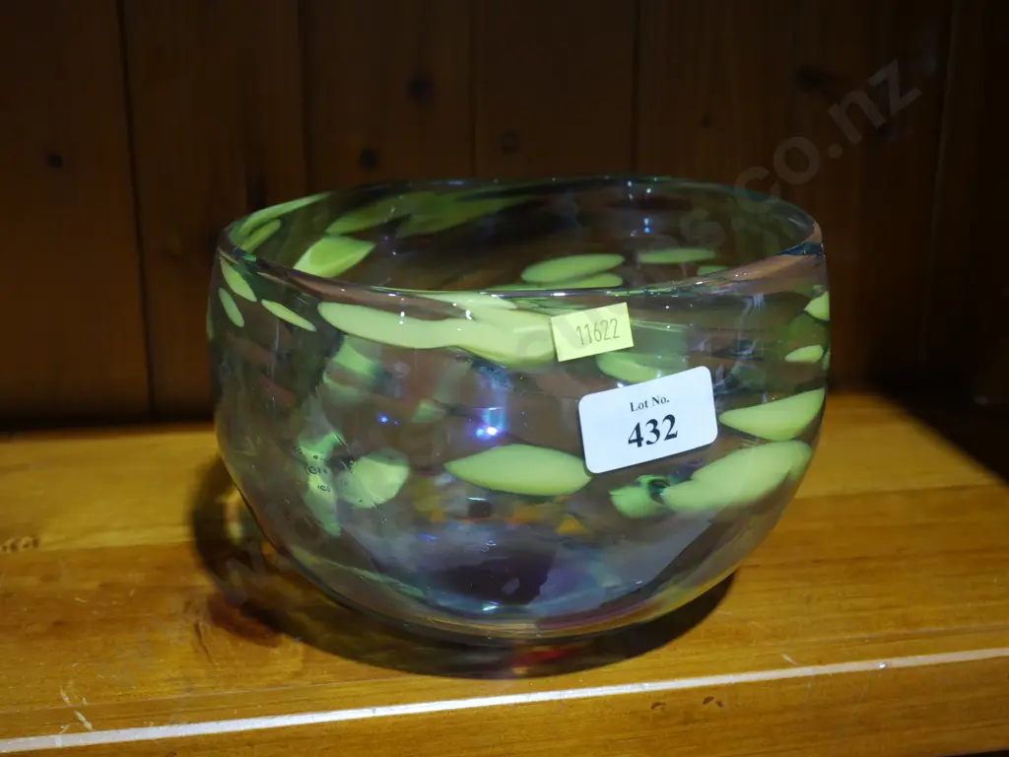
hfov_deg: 39.7
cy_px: 378
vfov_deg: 30.3
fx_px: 1399
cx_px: 504
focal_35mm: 48
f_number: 5.2
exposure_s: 1/60
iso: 1000
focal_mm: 24
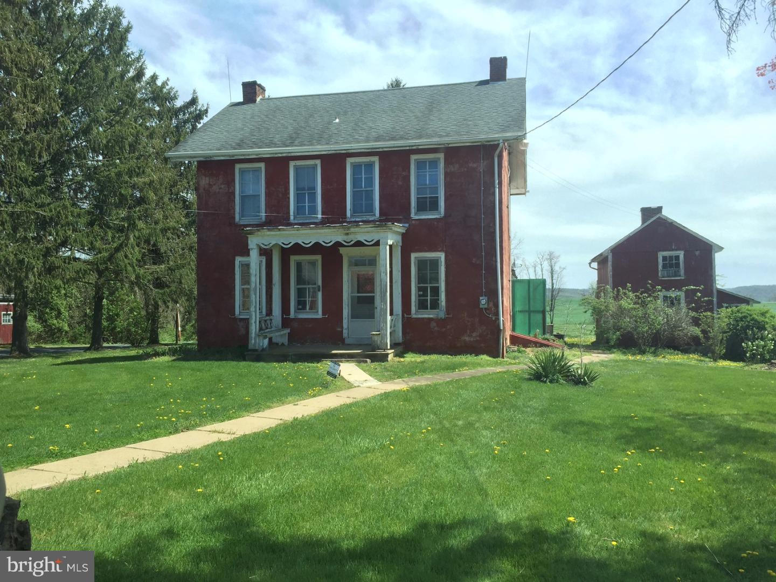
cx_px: 388
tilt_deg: +1.0
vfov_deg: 48.2
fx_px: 650
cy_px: 291
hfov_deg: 61.7
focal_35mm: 29
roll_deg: -0.4
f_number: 2.2
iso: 32
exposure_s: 1/860
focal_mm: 4.15
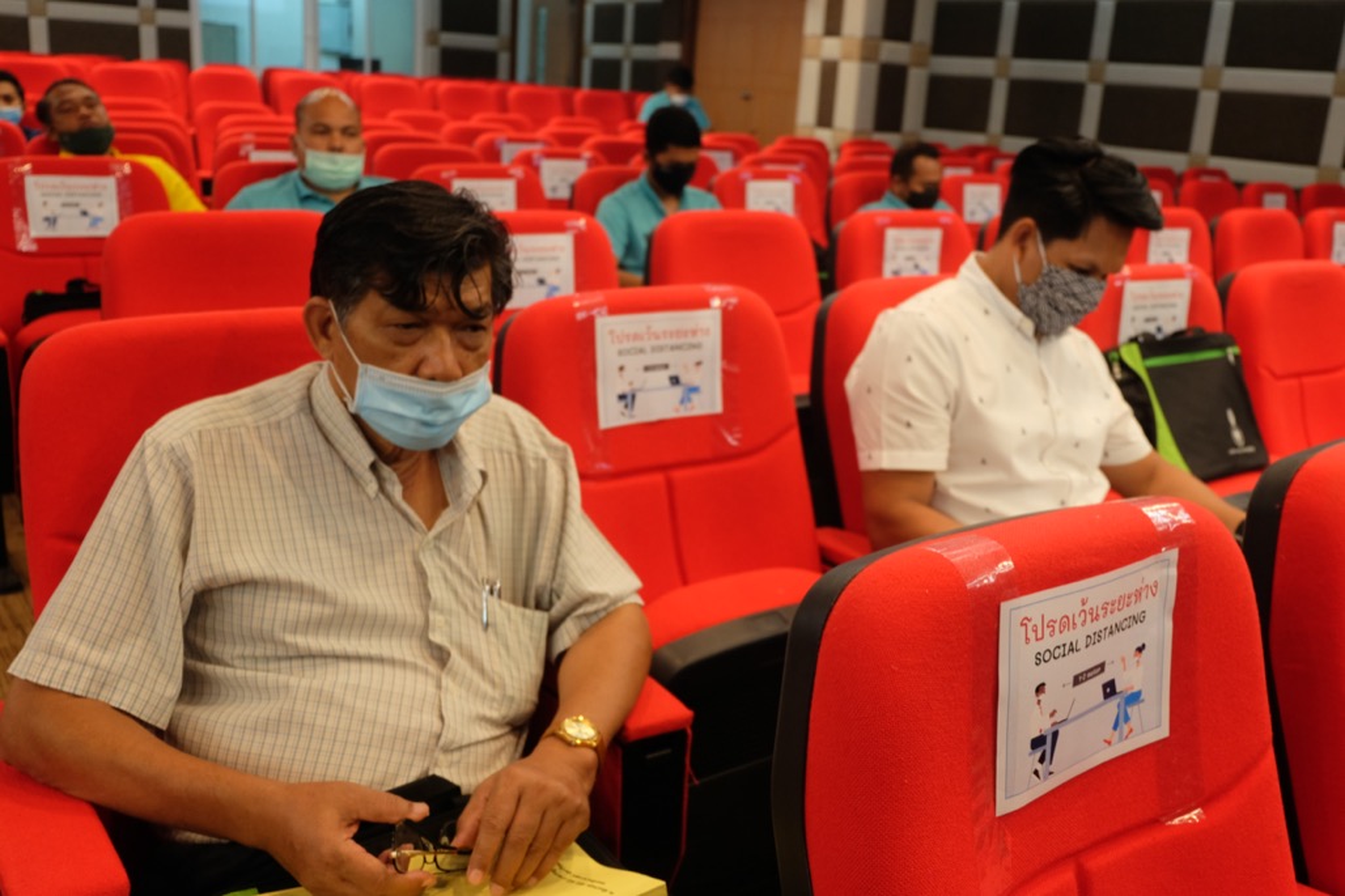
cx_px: 672
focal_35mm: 35
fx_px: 1307
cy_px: 448
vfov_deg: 37.8
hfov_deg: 54.4
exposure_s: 1/50
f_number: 4.2
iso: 800
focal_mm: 23.2
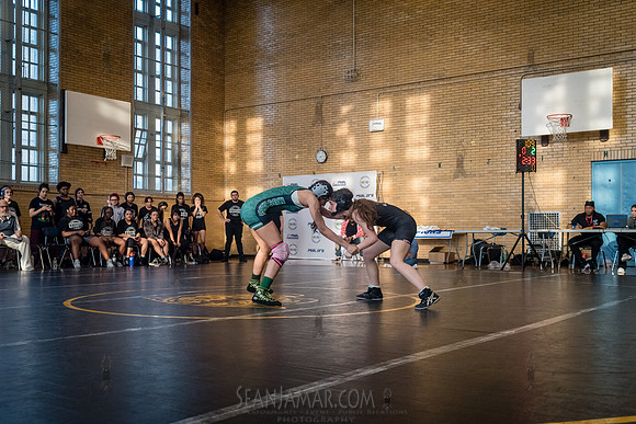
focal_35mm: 39
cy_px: 230
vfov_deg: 34.2
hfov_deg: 49.5
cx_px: 312
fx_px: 689
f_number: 5
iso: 2500
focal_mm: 35
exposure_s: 1/320
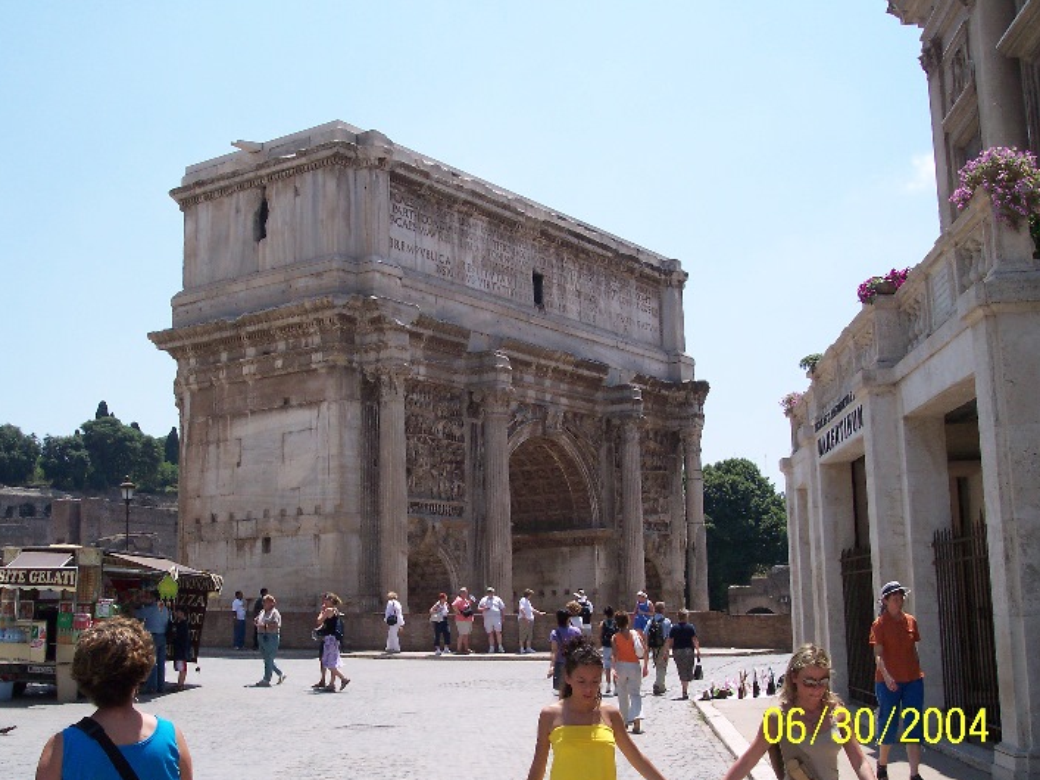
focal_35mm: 43
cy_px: 394
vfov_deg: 33.6
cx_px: 460
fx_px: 1292
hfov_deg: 43.8
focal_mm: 8
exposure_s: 1/700
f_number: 4.8
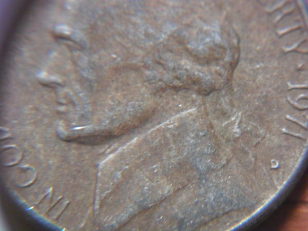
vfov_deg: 28.0
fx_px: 463
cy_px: 116
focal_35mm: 52
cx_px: 154
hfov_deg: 36.8
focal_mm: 9.3
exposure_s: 1/20
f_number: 5
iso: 400
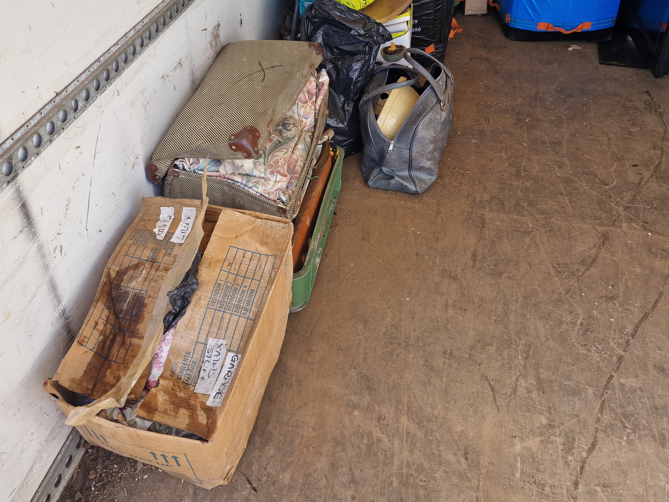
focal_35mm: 31
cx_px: 264
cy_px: 173
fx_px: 599
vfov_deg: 44.9
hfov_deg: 57.8
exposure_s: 1/189
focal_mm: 6.4
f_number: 1.8
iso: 50
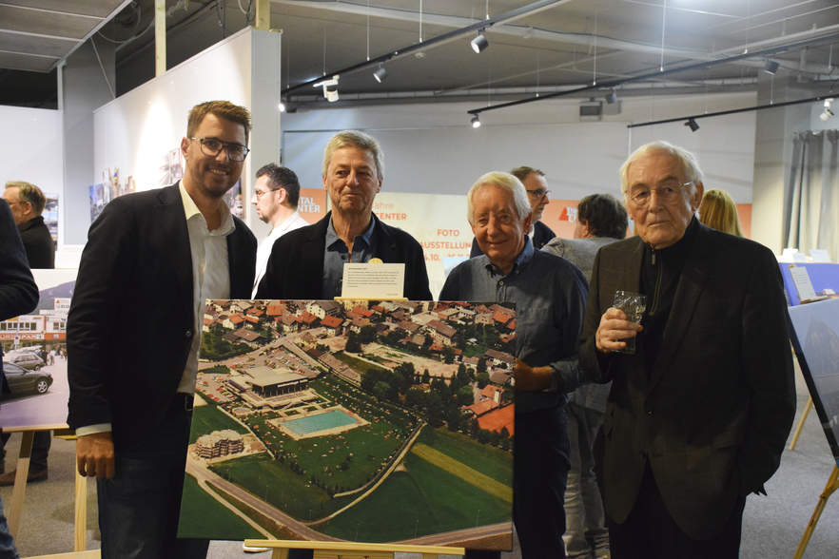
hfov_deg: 47.9
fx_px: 944
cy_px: 280
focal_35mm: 40
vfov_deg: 33.0
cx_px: 420
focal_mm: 27
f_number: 4
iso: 3200
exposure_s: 1/125
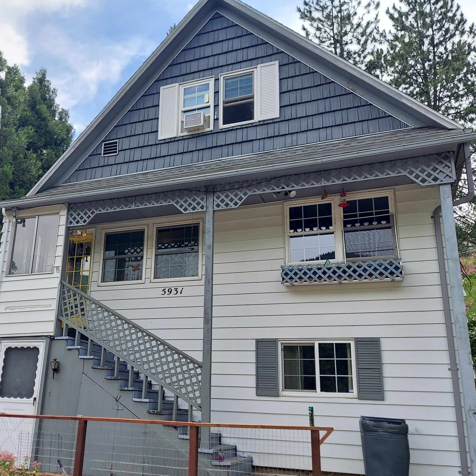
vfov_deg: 51.0
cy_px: 266
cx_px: 180
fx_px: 498
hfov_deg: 50.6
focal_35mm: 32
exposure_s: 1/678
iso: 50
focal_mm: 5.23
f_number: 1.8
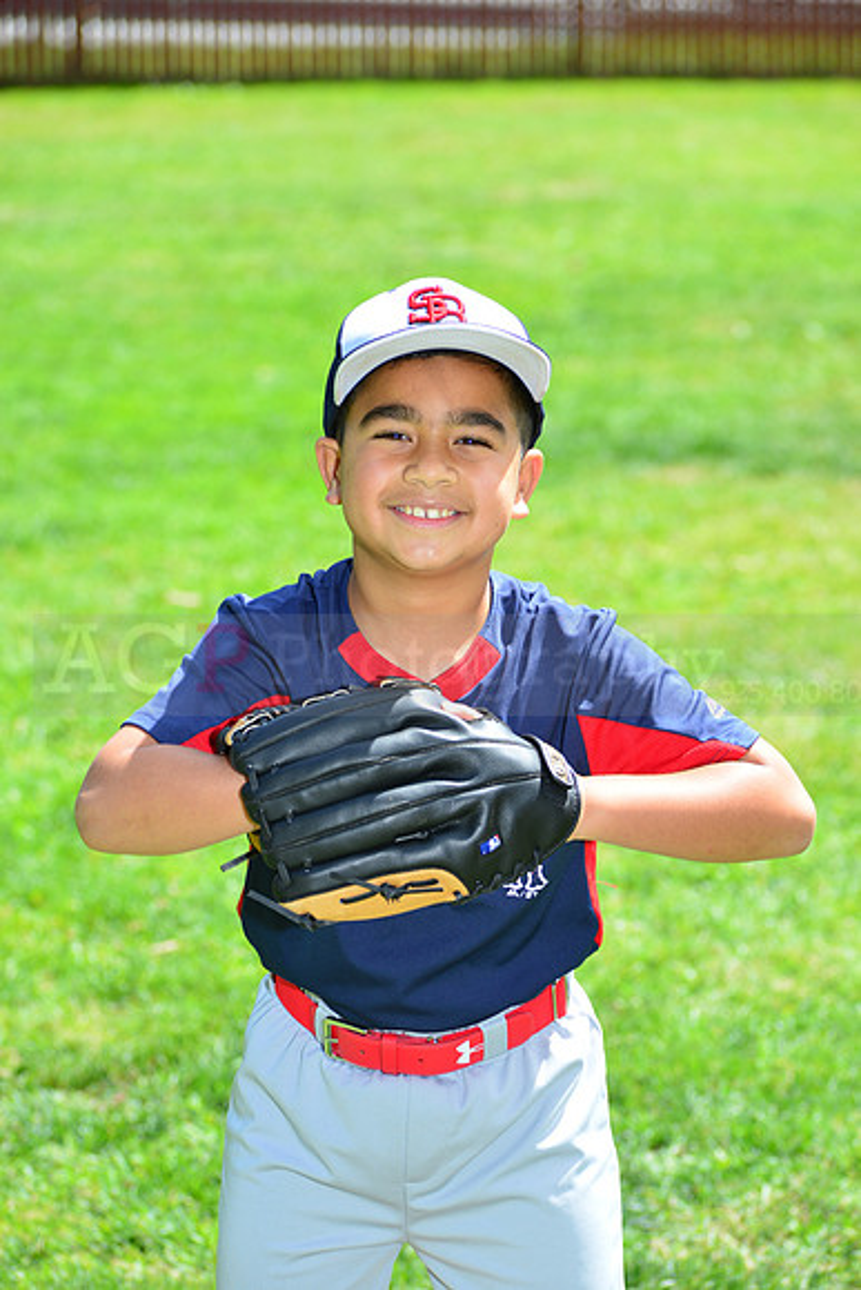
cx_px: 430
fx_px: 4840
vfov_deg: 15.2
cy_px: 645
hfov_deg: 10.2
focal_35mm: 135
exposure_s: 1/200
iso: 200
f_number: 8
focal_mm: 135
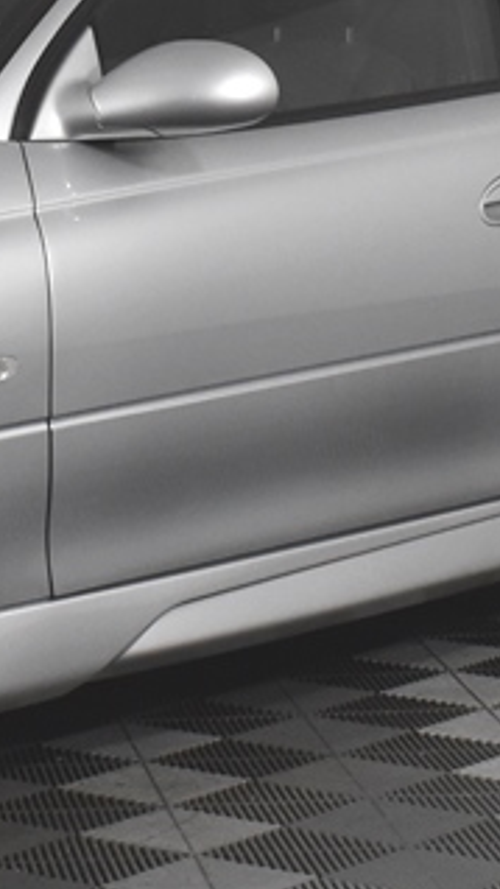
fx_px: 3816
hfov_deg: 7.4
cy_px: 261
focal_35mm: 162
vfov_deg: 13.2
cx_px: -154
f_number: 9
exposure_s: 1/320
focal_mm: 32
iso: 1600
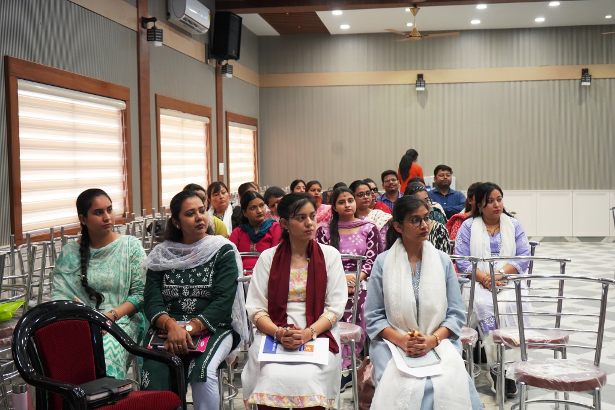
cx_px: 308
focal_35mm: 42
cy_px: 205
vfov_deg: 31.9
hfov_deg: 46.4
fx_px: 718
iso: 4000
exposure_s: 1/160
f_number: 4.5
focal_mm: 42
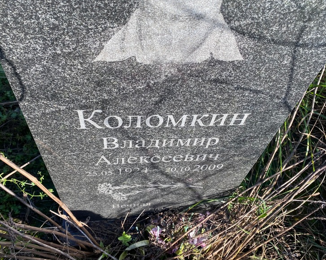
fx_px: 270
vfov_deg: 51.5
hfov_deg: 62.2
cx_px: 165
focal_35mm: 28
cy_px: 134
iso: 32
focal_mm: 4.25
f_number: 1.8
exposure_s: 1/447
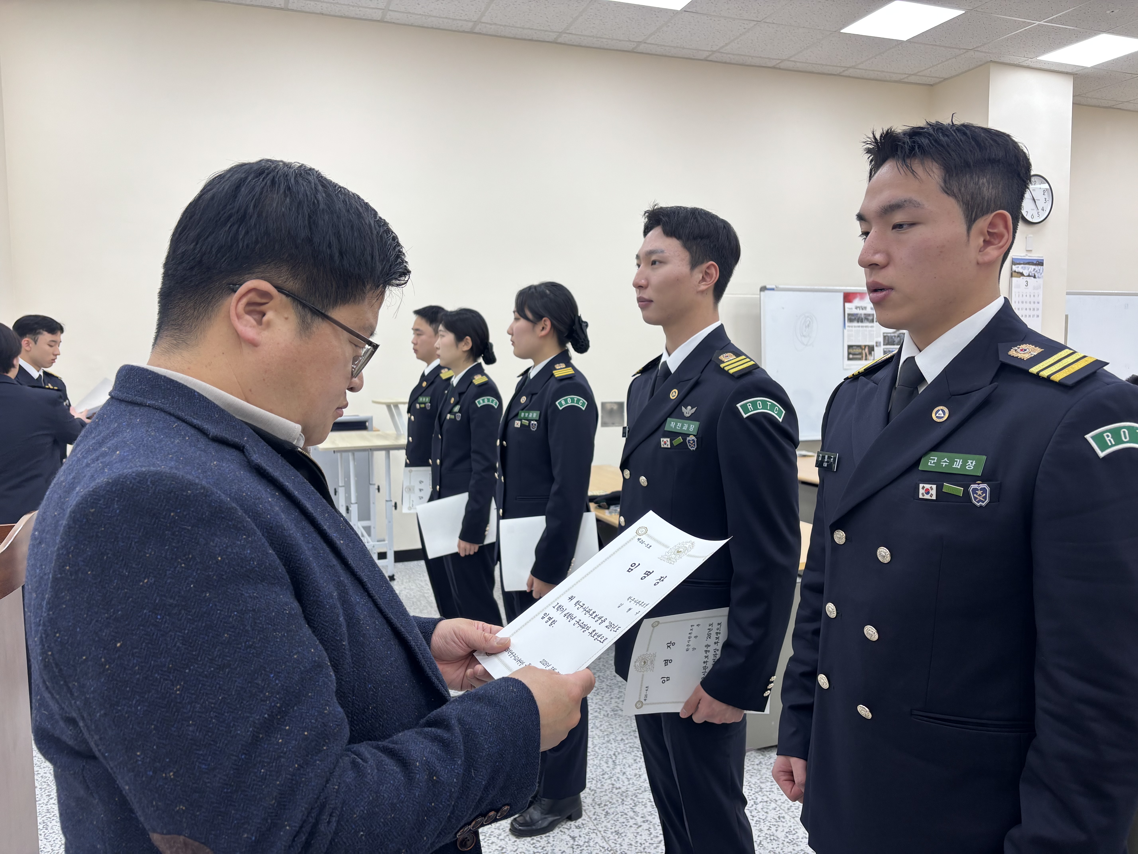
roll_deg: +0.5
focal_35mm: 26
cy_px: 427
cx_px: 569
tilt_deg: -5.5
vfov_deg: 53.1
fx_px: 855
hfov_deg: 67.3
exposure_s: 1/120
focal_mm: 5.96
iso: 50
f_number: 1.6
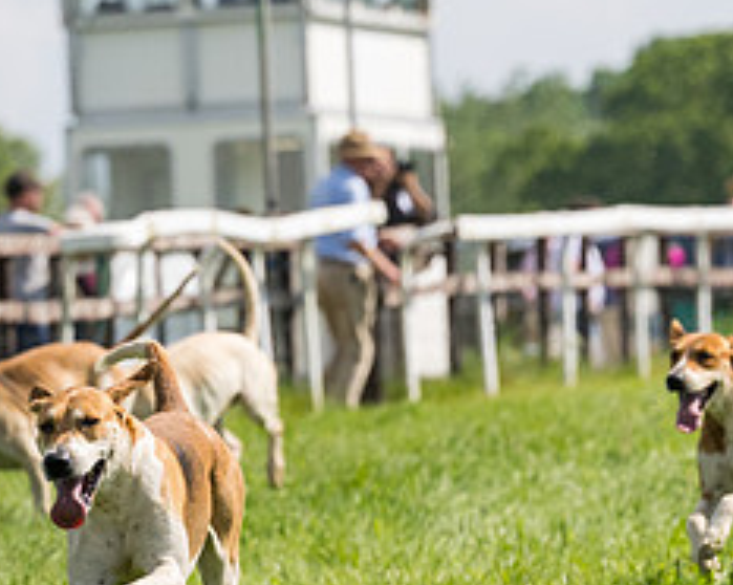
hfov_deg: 2.6
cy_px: 591
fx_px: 16452
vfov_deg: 2.0
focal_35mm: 759
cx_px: -53
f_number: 5
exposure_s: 1/3200
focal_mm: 165
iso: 400
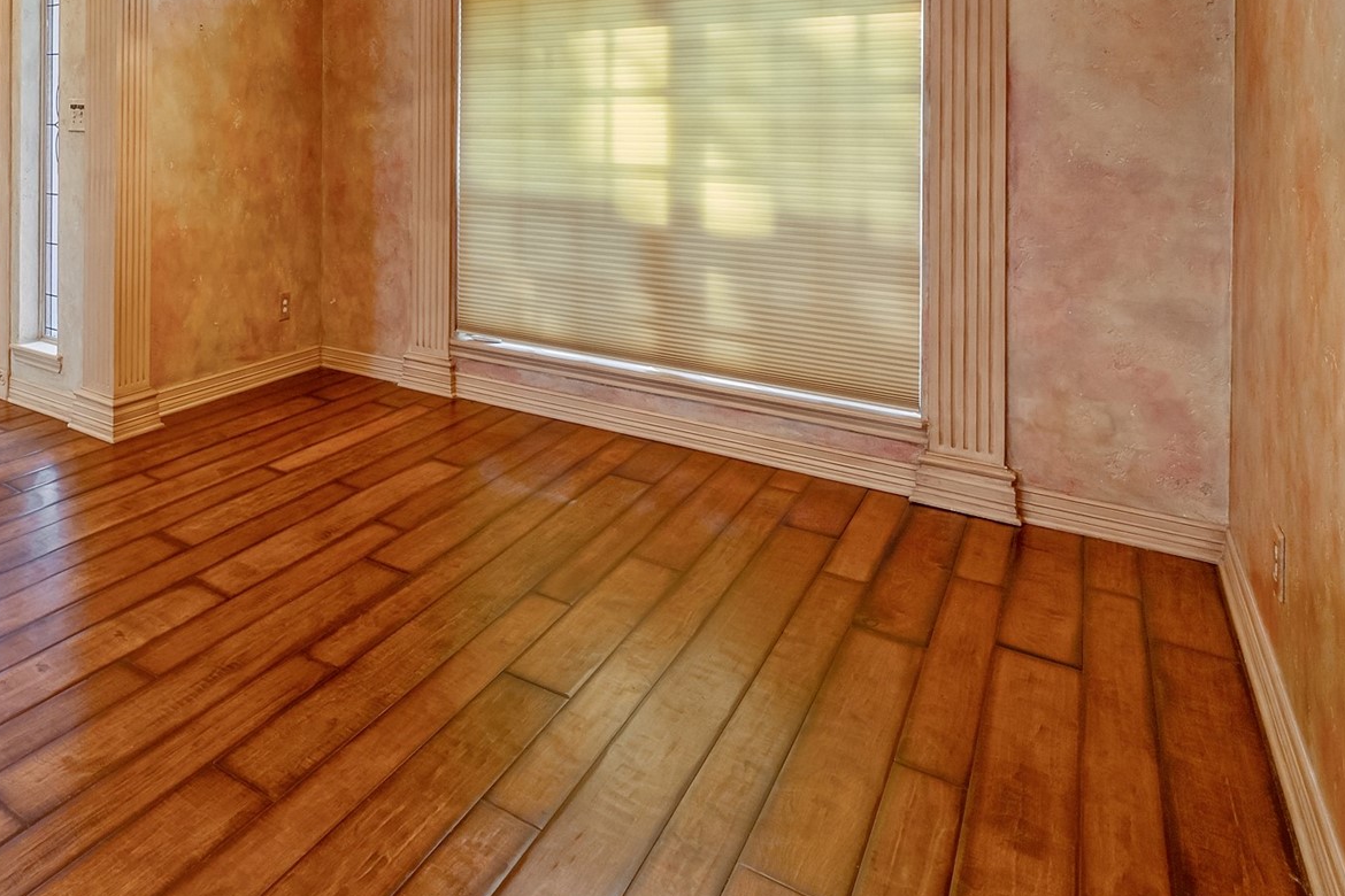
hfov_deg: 61.6
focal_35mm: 26
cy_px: 125
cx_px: 208
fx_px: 971
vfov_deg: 45.8
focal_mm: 14
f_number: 8
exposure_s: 1/10
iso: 800
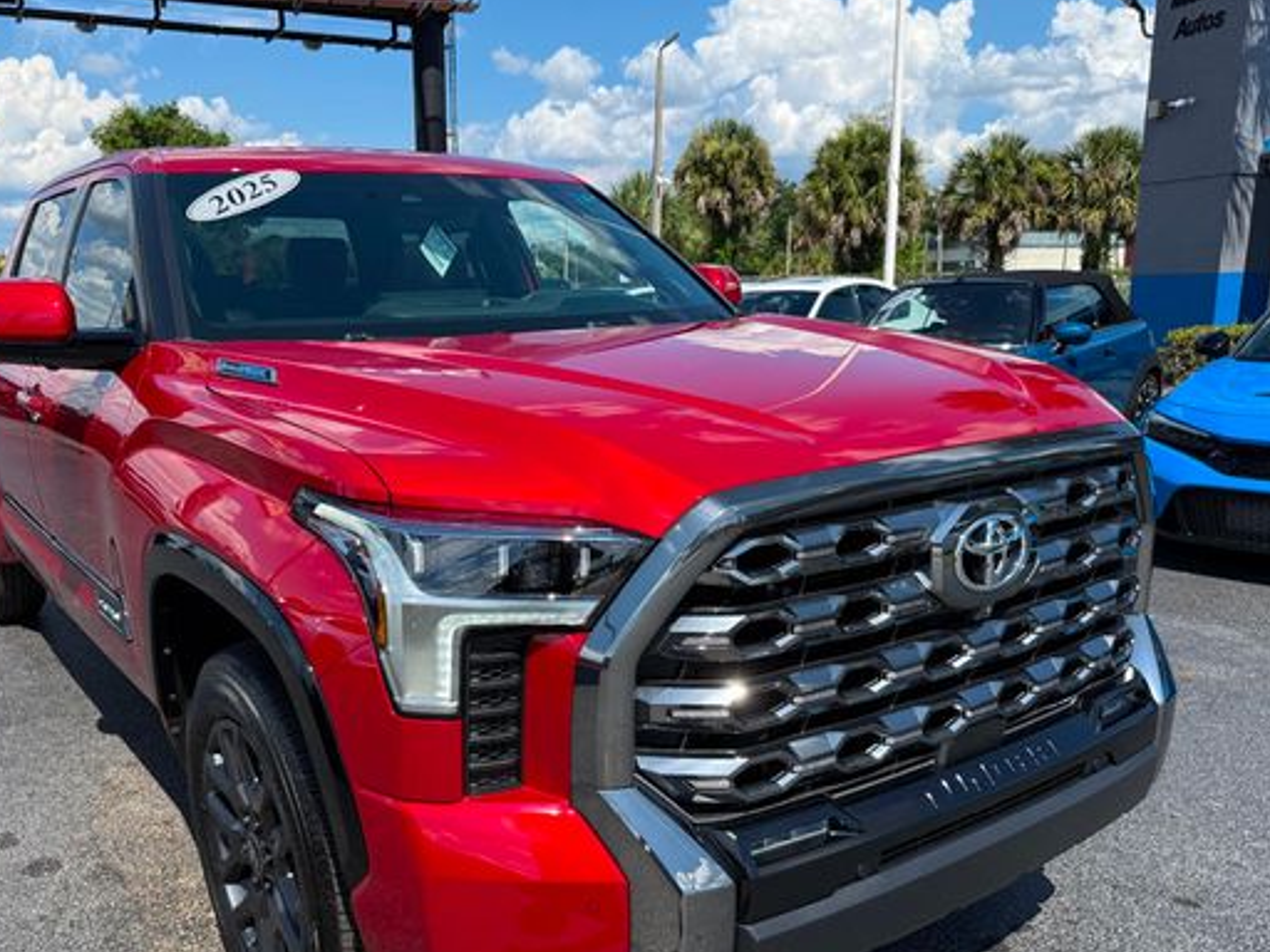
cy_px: 555
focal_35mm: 30
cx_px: 561
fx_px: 1101
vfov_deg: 46.6
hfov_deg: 59.8
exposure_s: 1/4405
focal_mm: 6.76
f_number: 1.78
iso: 125
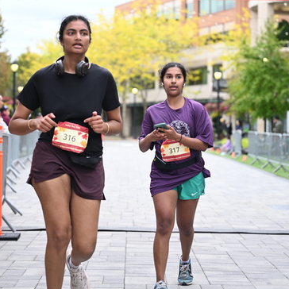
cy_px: 97
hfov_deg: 19.3
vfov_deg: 19.2
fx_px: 850
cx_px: 144
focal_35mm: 90
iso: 640
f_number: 2.8
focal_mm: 70
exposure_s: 1/1600
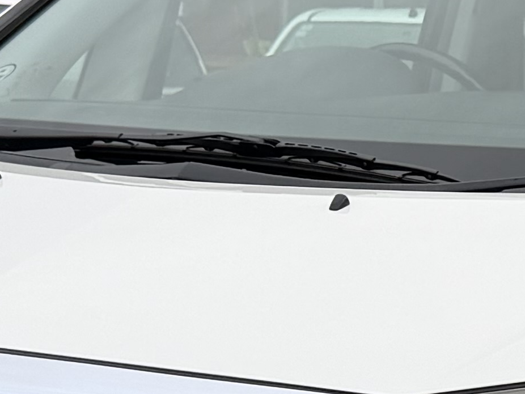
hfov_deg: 13.1
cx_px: 542
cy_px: 559
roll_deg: -2.2
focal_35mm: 148
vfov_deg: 9.8
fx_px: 2245
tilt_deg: -10.4
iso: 80
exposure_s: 1/501
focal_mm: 6.76
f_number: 1.78
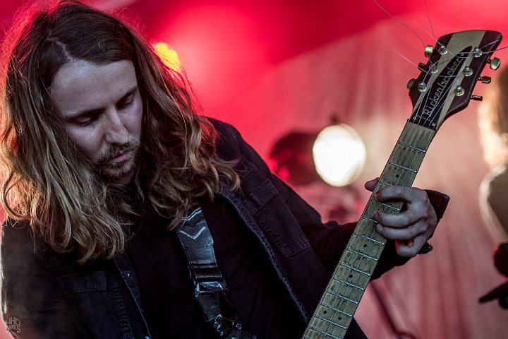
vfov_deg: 13.0
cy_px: 170
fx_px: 1482
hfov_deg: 19.5
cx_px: 254
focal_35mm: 105
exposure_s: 1/100
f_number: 2.8
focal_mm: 70
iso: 800
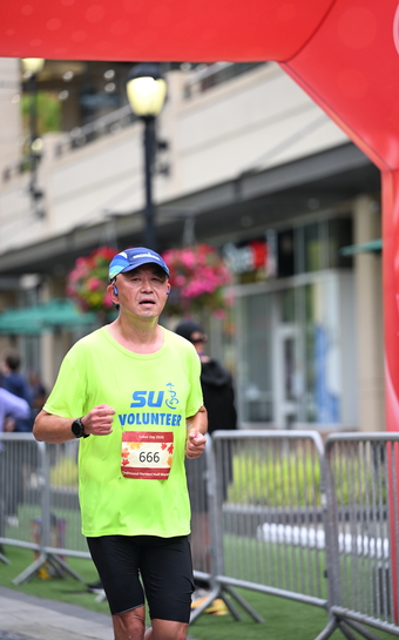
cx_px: 211
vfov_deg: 15.0
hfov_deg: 9.4
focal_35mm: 139
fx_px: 2422
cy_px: 319
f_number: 2.8
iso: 640
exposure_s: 1/1600
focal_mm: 135
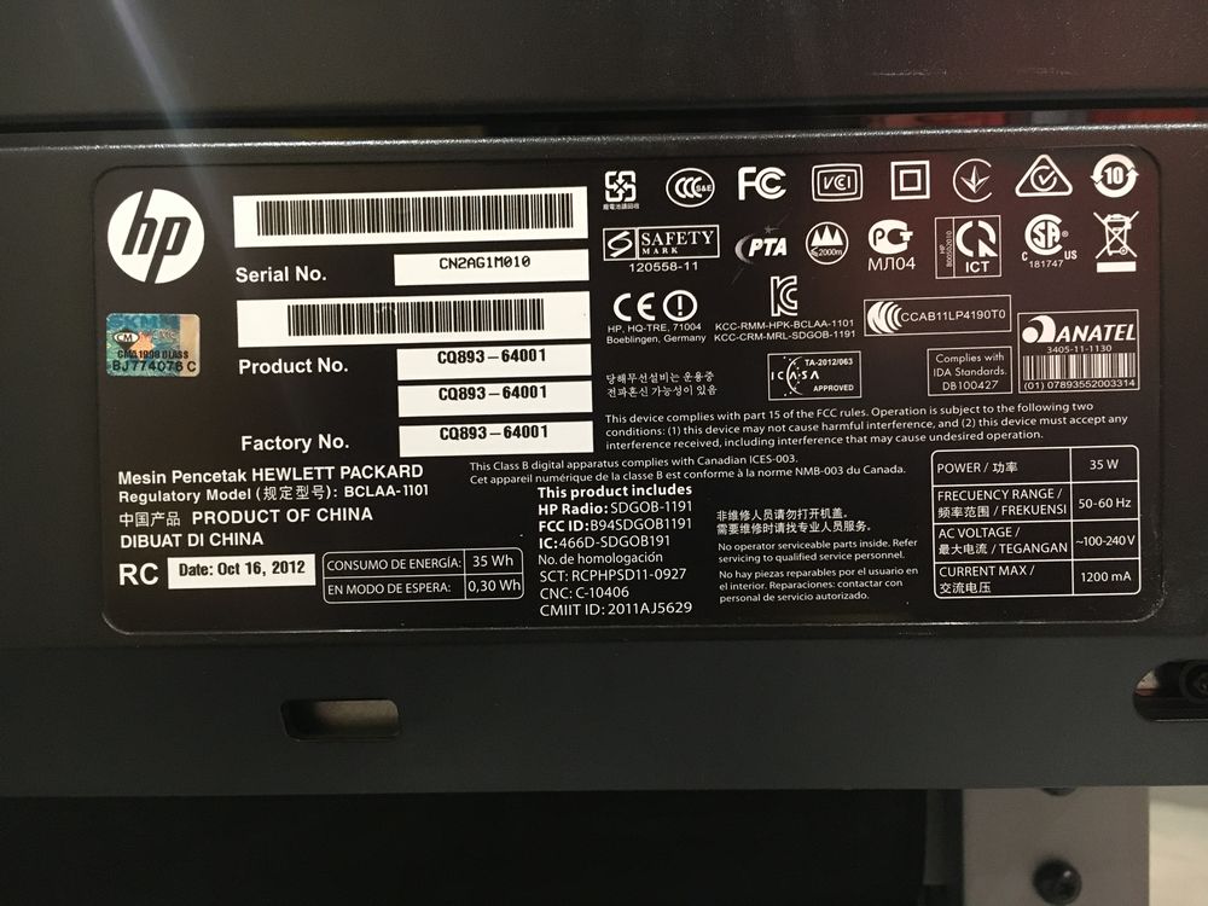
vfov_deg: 48.2
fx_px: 1012
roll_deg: +1.1
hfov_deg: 61.7
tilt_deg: -0.9
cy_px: 453
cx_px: 604
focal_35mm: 29
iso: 250
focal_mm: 4.15
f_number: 2.2
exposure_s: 1/17
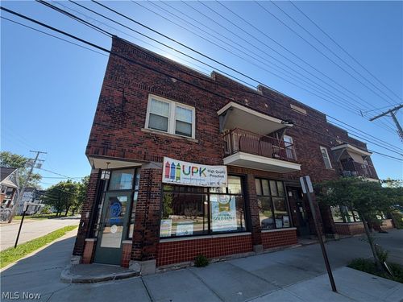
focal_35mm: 14
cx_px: 202
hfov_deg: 102.1
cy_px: 151
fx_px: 163
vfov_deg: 85.7
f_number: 2.2
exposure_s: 1/709
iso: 40
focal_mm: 2.22
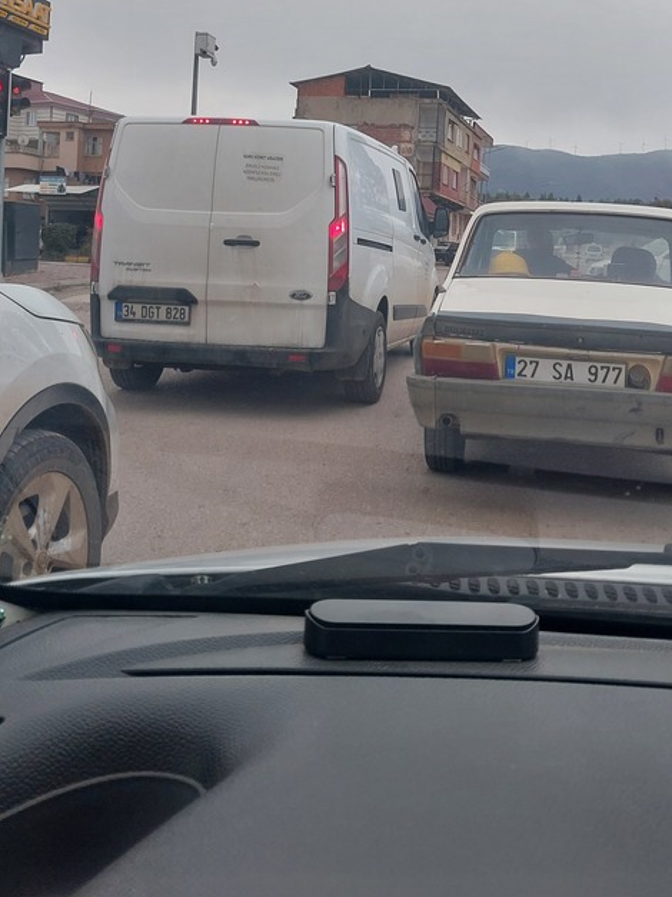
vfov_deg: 41.8
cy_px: 240
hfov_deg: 32.8
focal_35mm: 44
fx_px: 1139
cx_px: 377
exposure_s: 1/114
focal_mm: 4.6
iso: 20
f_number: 1.8
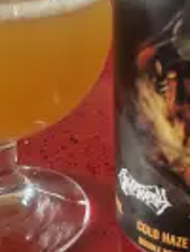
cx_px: 104
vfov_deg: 27.7
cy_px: 63
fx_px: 504
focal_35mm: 69
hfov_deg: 21.3
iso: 250
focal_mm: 5.4
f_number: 1.8
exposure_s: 1/120
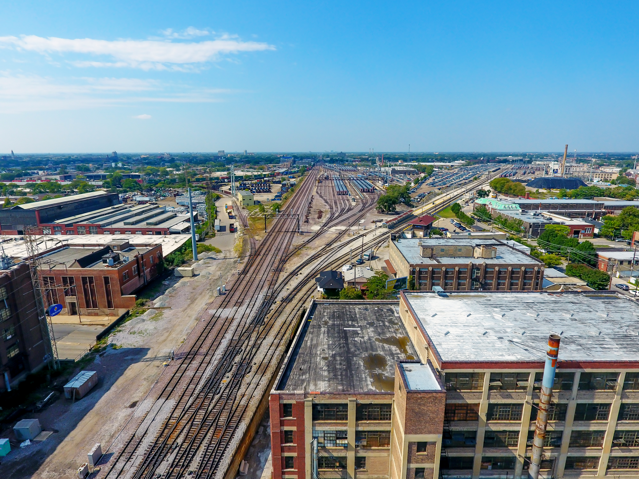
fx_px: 369
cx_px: 320
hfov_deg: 81.7
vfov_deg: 66.0
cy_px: 240
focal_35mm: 20
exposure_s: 1/1200
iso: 100
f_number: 2.8
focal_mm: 3.61
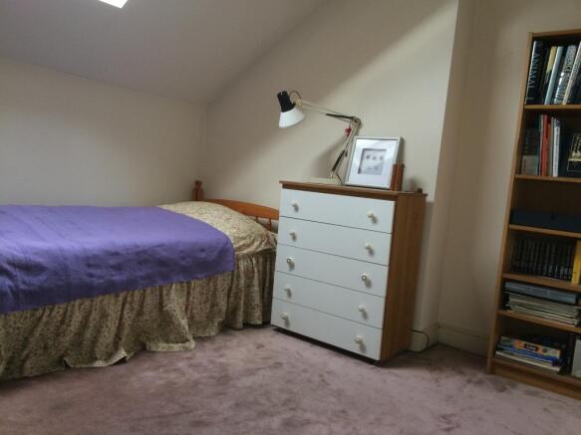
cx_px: 290
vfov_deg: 48.2
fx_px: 487
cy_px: 218
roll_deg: -5.5
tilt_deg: -4.2
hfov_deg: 61.7
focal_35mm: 29
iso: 50
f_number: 2.2
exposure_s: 1/30
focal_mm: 4.15
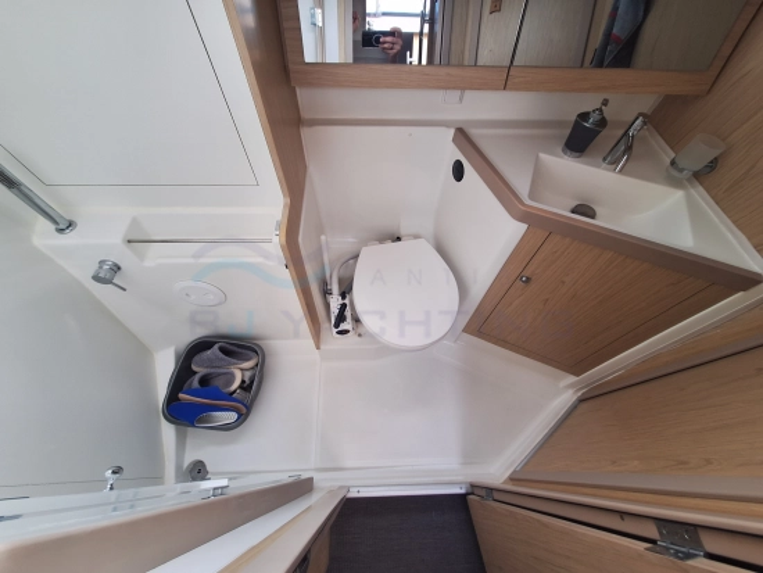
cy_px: 286
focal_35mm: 13
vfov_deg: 90.0
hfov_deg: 106.2
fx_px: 287
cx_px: 382
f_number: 2.2
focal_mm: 1.74
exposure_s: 1/50
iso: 50
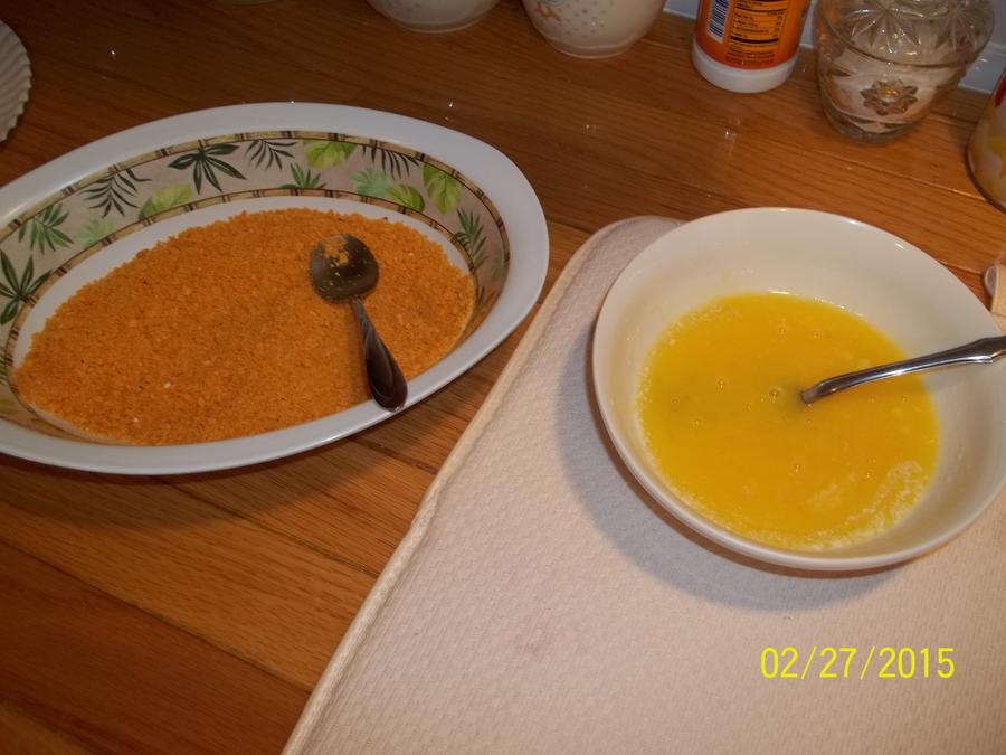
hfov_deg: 56.8
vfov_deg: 44.2
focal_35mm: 32
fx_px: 930
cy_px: 378
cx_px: 503
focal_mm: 5.7
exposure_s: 1/30
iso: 64
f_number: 2.9
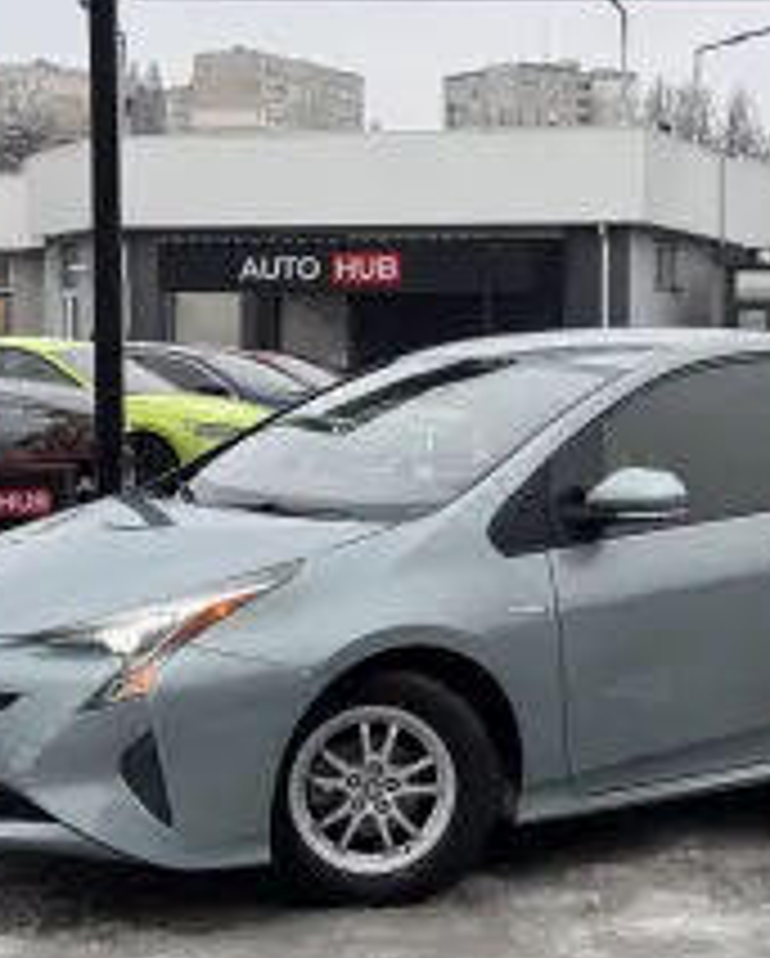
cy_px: 432
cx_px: 556
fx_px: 2331
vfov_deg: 23.2
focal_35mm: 82
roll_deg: -0.2
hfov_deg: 18.7
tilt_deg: -2.7
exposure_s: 1/739
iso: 64
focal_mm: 6.76
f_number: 1.78
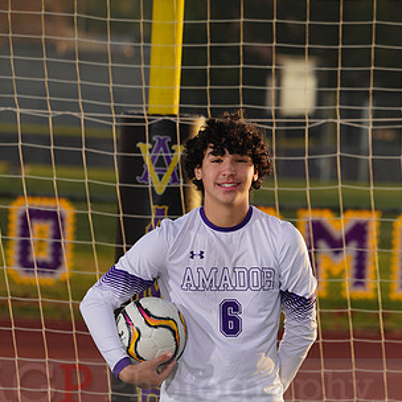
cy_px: 377
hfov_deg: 3.9
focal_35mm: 448
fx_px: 5886
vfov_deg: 3.9
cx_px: 199
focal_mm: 276
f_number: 8
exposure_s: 1/200
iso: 100
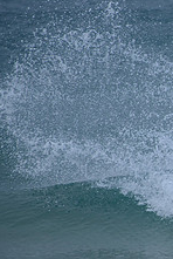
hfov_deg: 1.0
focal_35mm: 1333
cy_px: 187
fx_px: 9578
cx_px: 309
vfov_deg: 1.5
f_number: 5.6
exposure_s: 1/800
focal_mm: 500
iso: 180
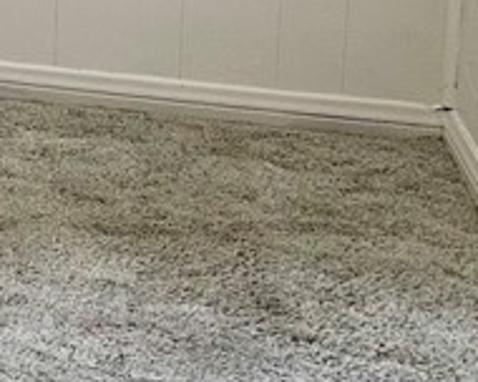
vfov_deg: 11.3
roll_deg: +0.1
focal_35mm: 126
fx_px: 1783
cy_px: -334
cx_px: -586
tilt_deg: -7.8
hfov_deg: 12.6
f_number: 1.78
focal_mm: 6.86
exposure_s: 1/60
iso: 160
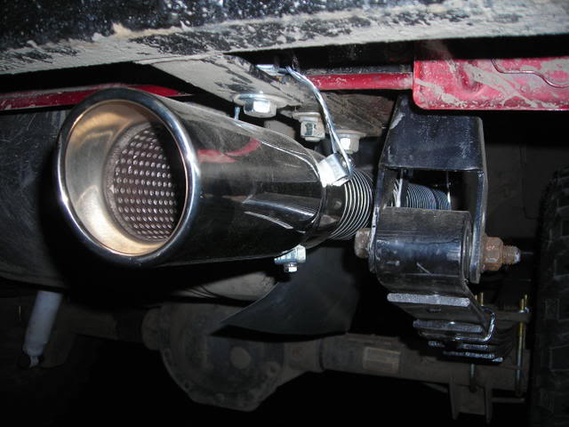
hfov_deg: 49.0
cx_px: 284
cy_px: 214
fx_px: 625
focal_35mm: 38
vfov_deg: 37.7
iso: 50
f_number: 3.2
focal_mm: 6.3
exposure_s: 1/60.1
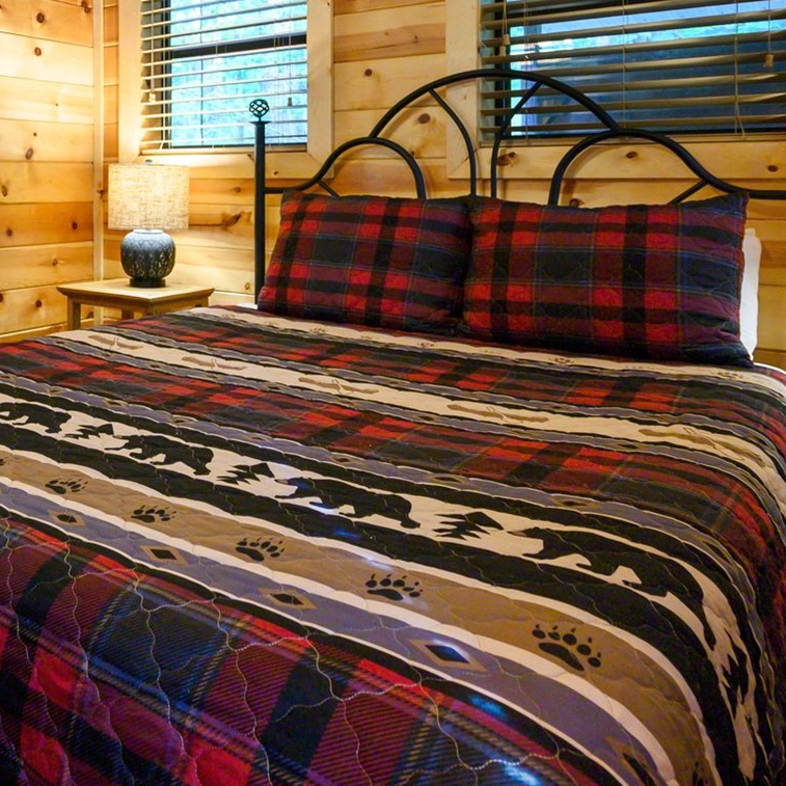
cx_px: 39
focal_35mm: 32
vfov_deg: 48.5
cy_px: 170
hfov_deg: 45.0
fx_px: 822
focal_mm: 14
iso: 640
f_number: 5
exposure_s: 1/25
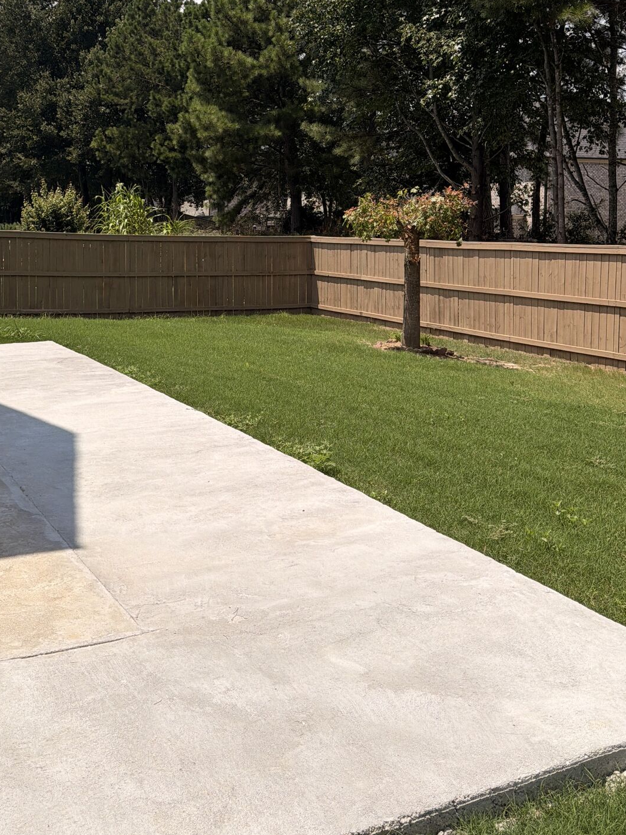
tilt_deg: -1.5
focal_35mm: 39
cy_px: 249
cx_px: 250
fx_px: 941
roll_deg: -0.2
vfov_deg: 46.8
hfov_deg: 36.7
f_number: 1.78
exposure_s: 1/9091
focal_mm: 6.76
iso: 80
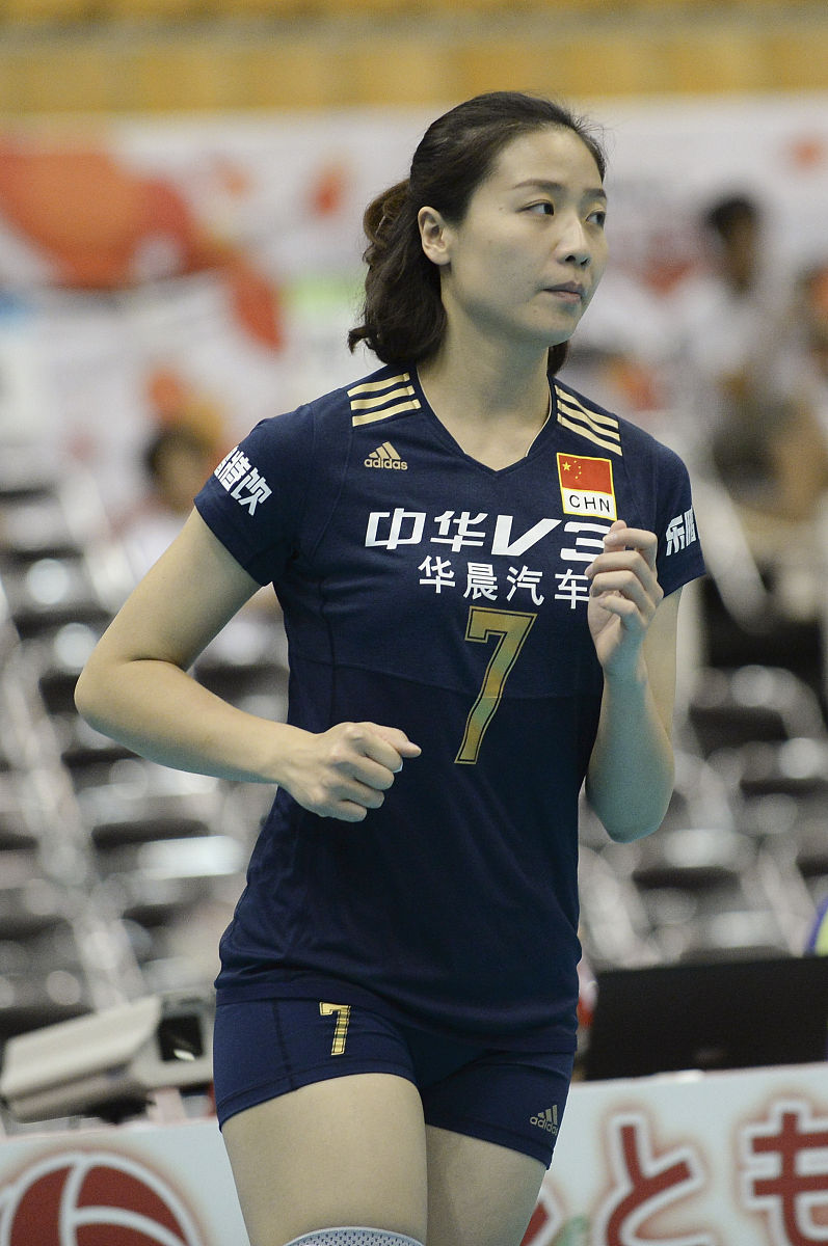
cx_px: 414
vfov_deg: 10.3
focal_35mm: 200
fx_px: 6917
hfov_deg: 6.8
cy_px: 623
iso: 3200
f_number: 2.8
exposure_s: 1/1600
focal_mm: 200
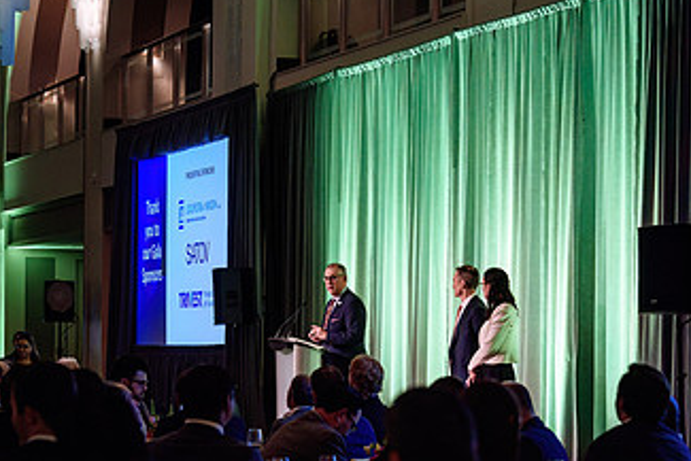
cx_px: 406
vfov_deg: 11.0
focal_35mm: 125
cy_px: 313
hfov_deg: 16.4
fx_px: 2400
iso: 1250
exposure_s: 1/200
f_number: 3.5
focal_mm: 70
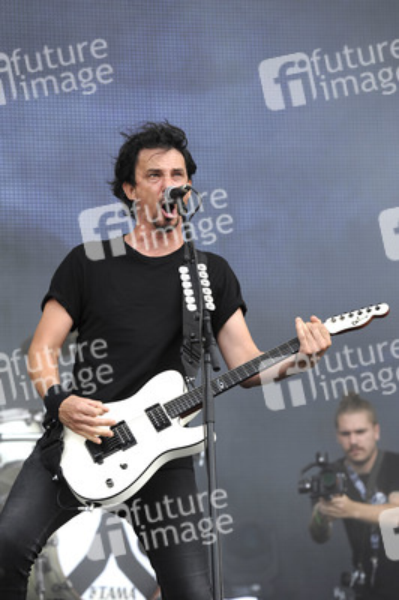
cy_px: 300
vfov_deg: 14.2
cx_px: 200
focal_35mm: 145
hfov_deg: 9.4
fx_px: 2415
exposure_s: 1/320
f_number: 4.5
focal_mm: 145
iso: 200
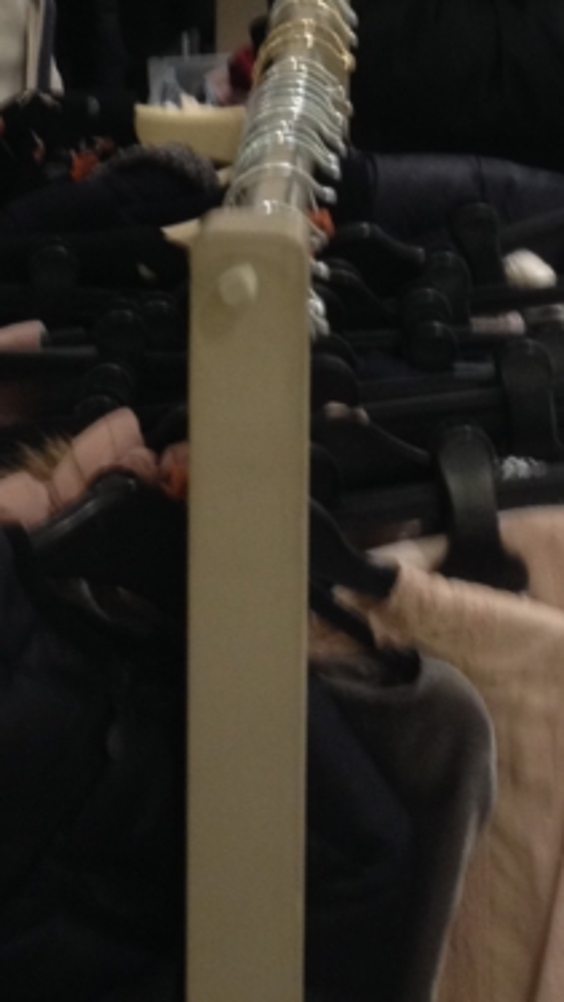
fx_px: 2764
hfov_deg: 11.6
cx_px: 262
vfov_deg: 19.4
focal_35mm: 104
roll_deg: +0.7
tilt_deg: -9.5
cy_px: -176
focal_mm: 4.28
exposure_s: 1/20
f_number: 2.4
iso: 100
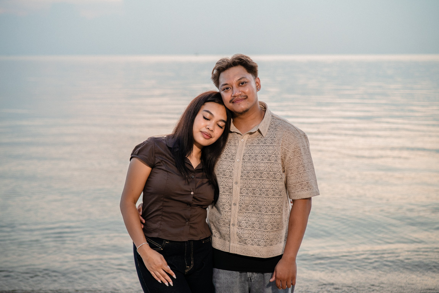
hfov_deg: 38.2
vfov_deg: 26.0
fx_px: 634
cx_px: 220
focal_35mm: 52
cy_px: 146
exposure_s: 1/200
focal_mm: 50
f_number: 2.5
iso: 3200
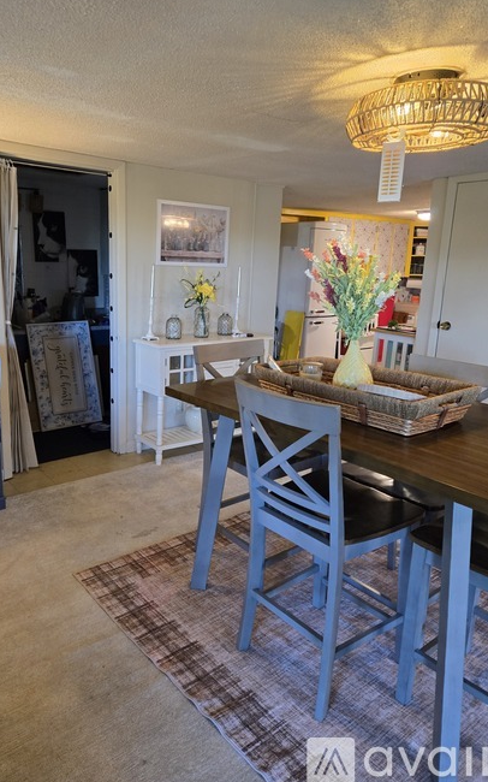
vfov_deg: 72.6
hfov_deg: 49.0
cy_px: 384
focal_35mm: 25
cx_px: 201
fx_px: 532
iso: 800
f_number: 1.8
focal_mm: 5.4
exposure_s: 1/120
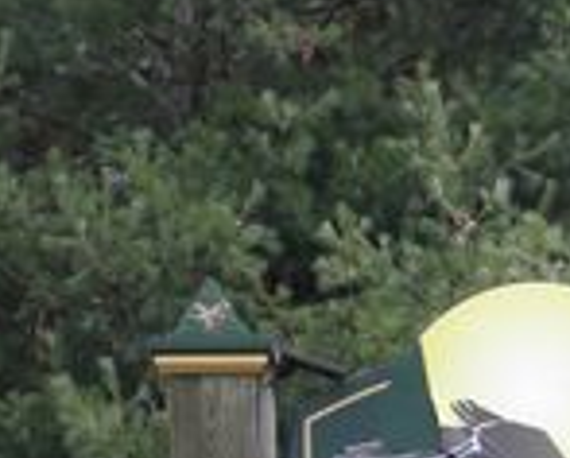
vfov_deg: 5.6
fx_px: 4645
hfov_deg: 7.0
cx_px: 648
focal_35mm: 275
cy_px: 689
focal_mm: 15.1
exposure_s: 1/120
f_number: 4.5
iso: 80
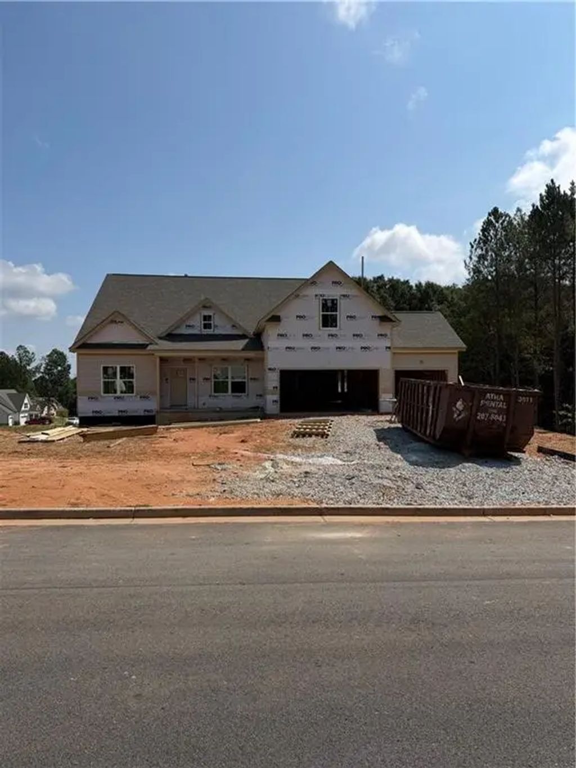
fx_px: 532
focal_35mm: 24
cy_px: 384
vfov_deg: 71.6
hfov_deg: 56.8
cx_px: 288
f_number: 1.78
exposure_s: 1/9091
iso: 80
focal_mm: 6.76
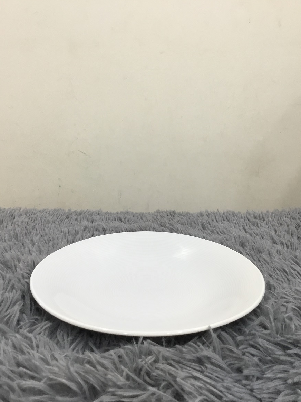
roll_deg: +0.5
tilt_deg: -14.4
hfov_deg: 44.2
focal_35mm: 32
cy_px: 203
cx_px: 149
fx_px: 371
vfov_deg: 56.8
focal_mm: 3.3
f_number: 2.4
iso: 64
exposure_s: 1/33
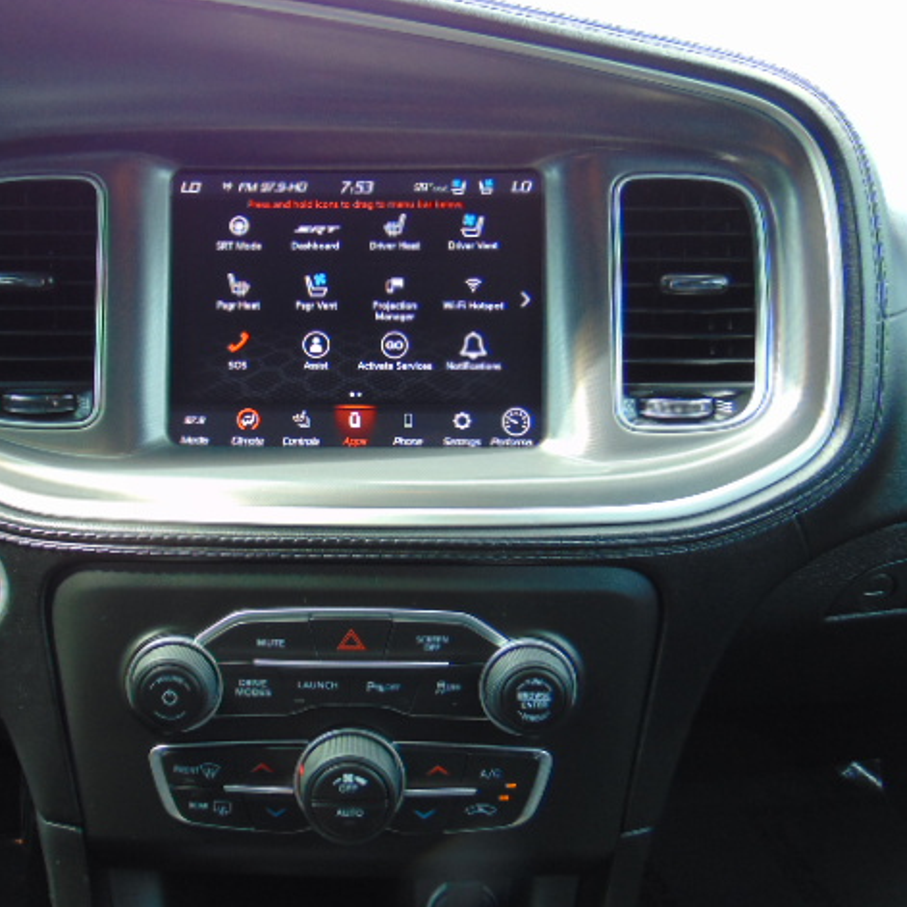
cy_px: 449
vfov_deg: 54.0
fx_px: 889
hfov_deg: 53.3
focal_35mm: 30
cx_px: 324
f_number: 3
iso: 80
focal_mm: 4.5
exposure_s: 1/30
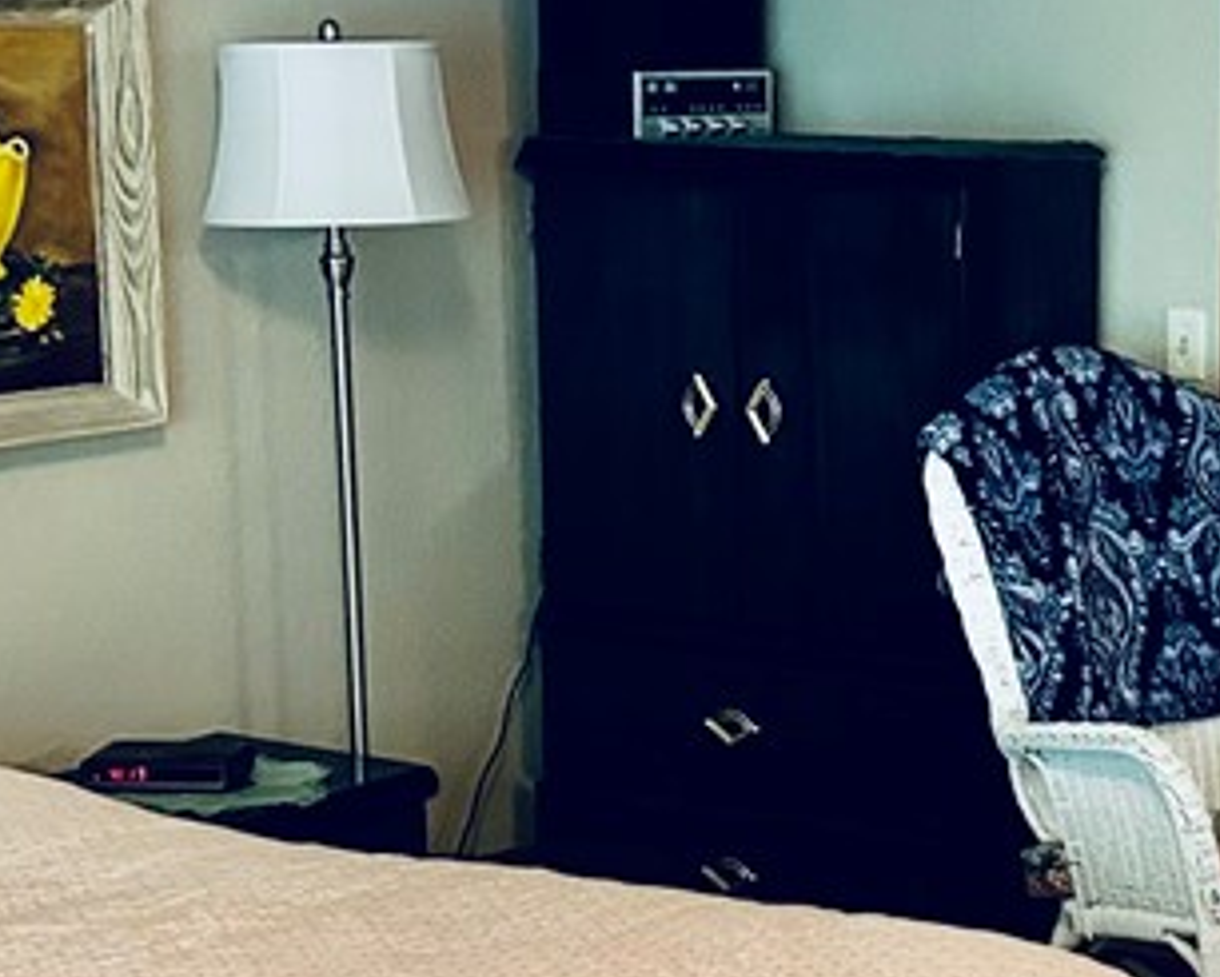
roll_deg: +0.8
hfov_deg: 22.1
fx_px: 3070
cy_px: 622
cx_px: 1005
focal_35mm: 85
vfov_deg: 18.0
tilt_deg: -8.9
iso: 640
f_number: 1.5
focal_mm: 5.7
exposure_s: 1/40
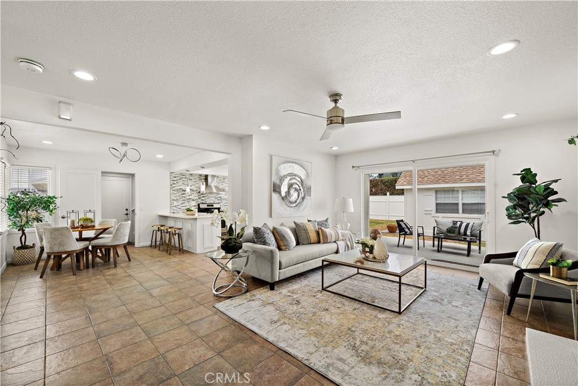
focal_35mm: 14
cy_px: 193
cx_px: 289
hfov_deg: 104.2
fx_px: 225
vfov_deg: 81.2
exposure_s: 1/10
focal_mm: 14
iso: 500
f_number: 8
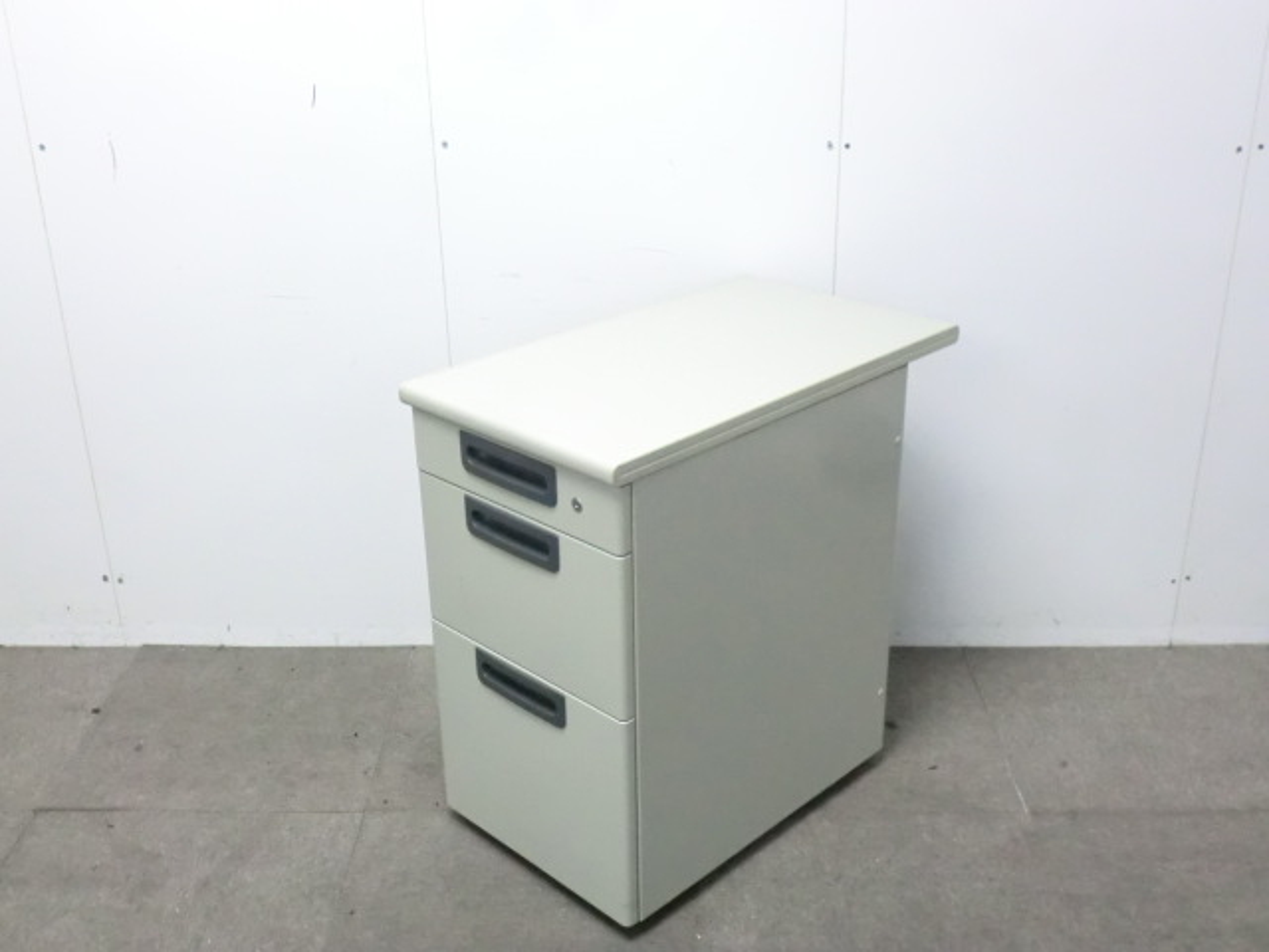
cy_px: 476
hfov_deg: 49.0
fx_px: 1393
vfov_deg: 37.7
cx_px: 634
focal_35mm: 38
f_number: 3.9
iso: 800
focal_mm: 6.9
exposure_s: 1/30
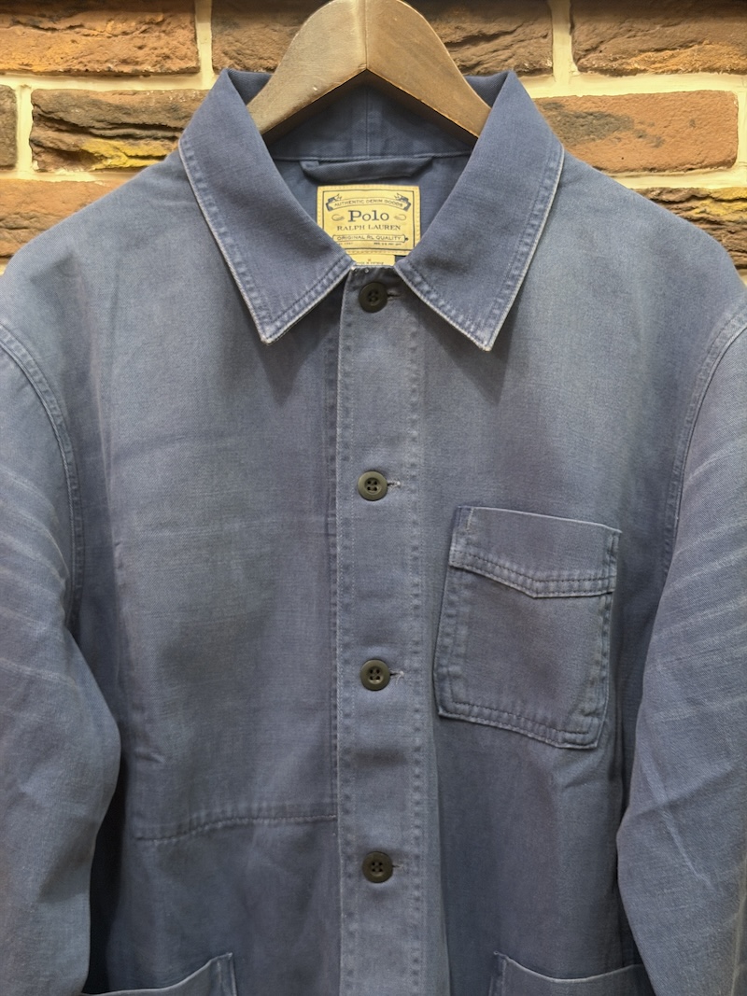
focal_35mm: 48
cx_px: 374
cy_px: 498
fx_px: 1381
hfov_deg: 30.3
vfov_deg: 39.7
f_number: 1.78
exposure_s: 1/20
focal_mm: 6.76
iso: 640
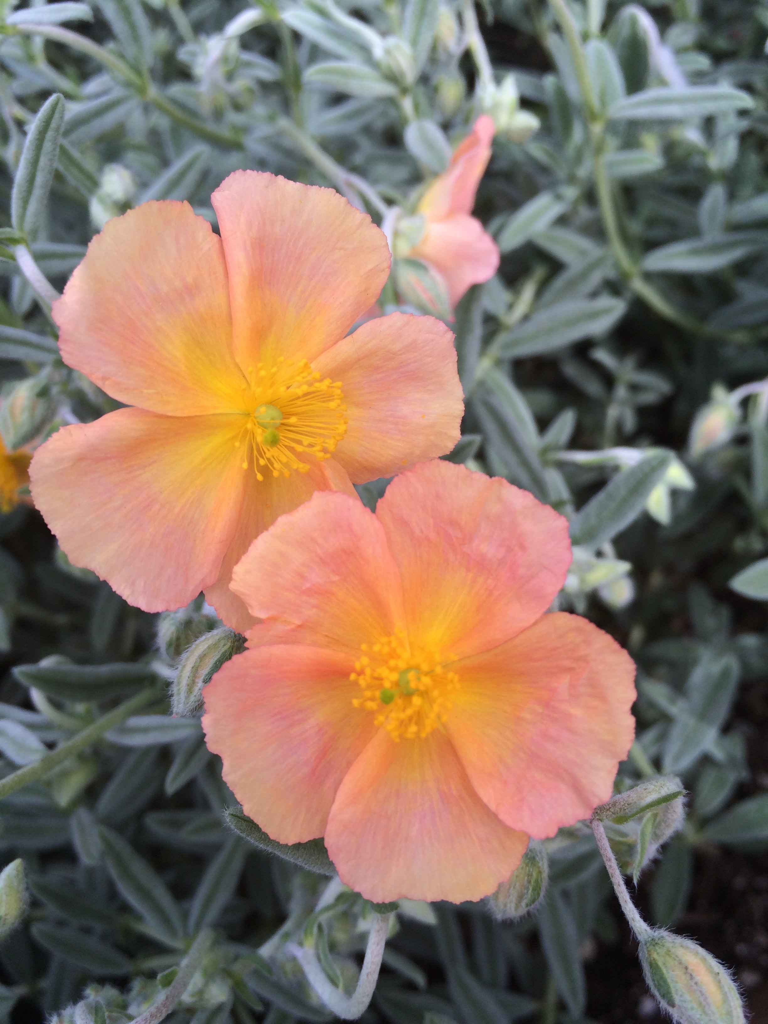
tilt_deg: -69.2
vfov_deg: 61.7
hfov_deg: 48.2
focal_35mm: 29
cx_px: 384
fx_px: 858
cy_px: 512
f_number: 2.2
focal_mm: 4.15
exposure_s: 1/604
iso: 32
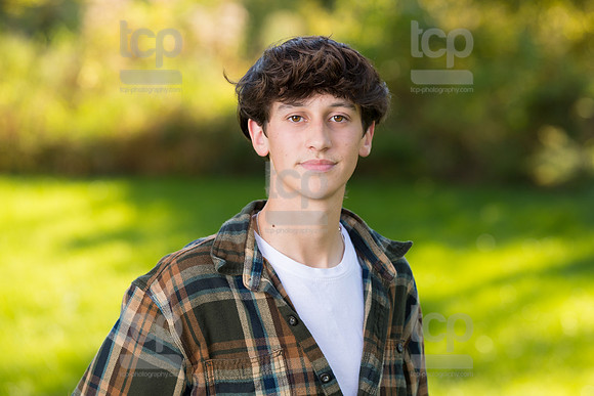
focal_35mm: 194
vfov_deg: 7.1
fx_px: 3198
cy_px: 191
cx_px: 333
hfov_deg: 10.6
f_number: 4.5
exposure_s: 1/250
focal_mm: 170
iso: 200
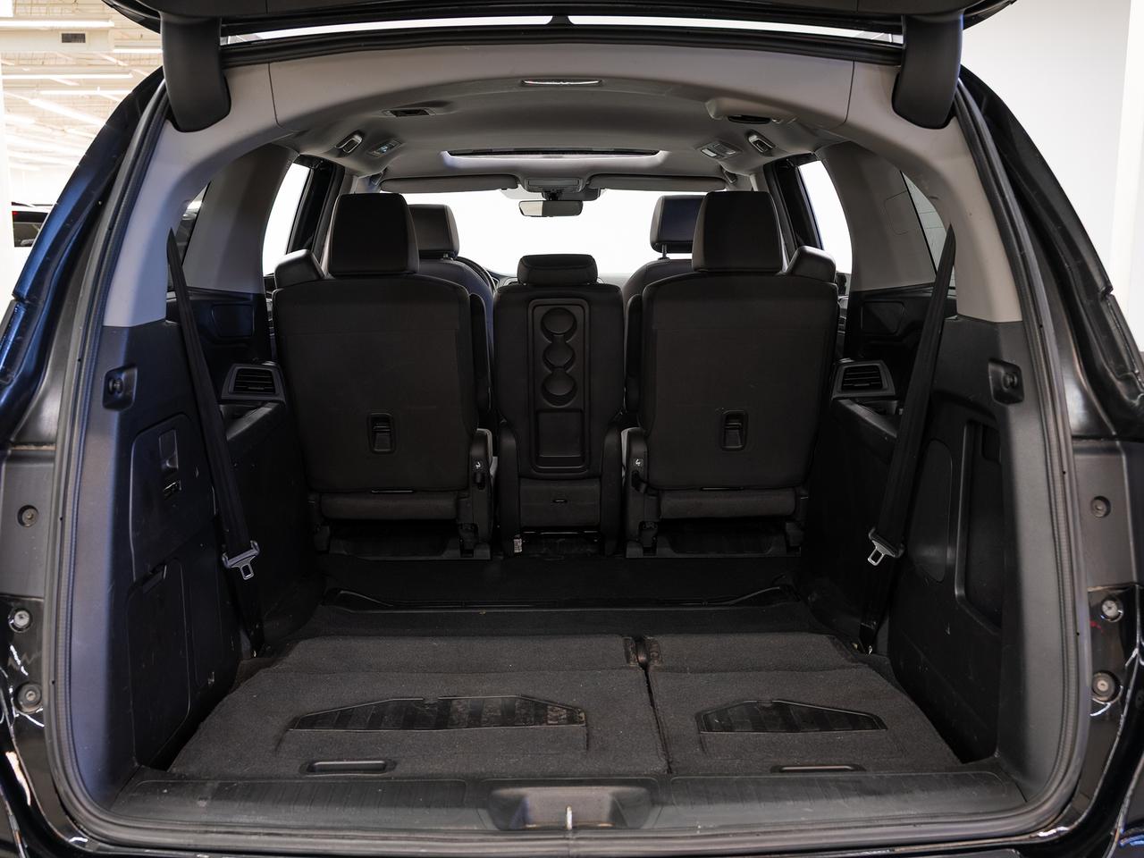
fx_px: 1159
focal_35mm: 35
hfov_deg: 52.5
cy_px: 429
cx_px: 564
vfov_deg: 40.6
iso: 100
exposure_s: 1/2.5
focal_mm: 31.4
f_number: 5.6
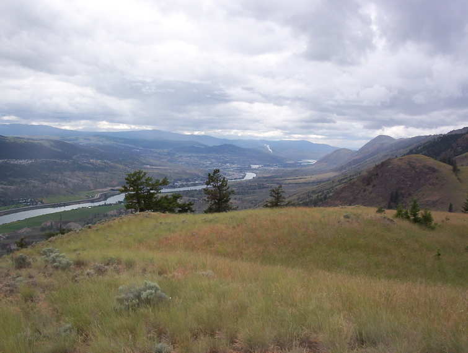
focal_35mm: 39
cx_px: 234
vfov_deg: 37.0
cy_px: 176
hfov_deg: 47.8
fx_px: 529
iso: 100
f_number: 4.5
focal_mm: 6
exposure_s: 1/400
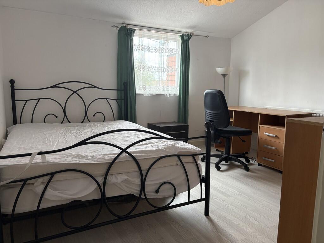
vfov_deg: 53.1
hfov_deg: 67.3
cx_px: 162
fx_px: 243
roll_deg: -0.2
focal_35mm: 26
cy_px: 122
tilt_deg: -7.9
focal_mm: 5.96
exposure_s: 1/100
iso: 125
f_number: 1.6
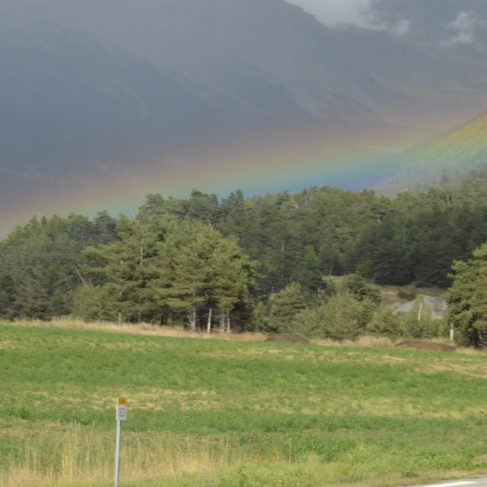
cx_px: 439
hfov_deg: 10.5
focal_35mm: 165
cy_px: 133
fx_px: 2626
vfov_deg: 10.6
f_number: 27
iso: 200
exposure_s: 1/60
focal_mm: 58
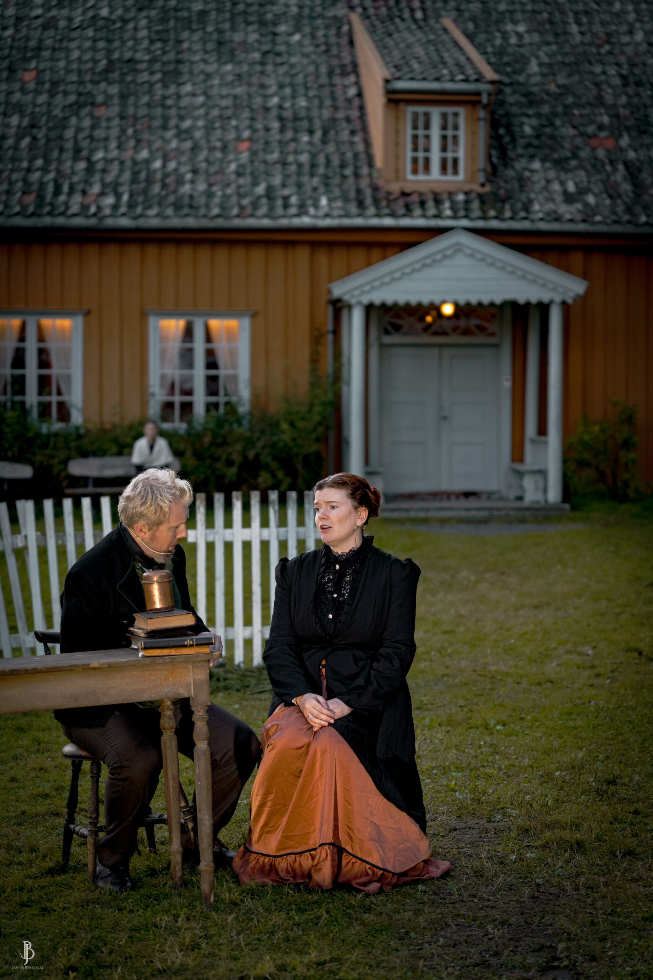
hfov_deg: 19.5
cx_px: 326
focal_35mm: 70
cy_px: 490
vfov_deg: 28.8
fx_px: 1904
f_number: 2.8
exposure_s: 1/400
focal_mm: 70
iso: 640
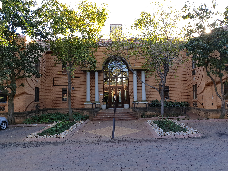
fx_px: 171
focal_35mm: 26
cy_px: 86
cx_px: 114
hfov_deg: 67.3
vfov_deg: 53.1
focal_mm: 4.3
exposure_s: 1/163
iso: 50
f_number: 2.4
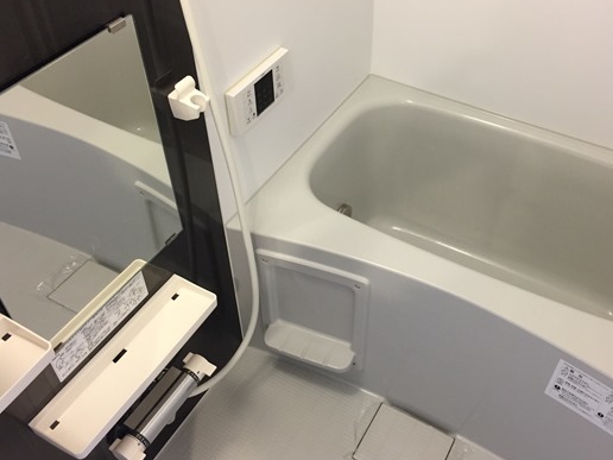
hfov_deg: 51.1
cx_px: 361
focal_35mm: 36
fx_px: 638
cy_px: 215
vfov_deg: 39.6
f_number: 2.2
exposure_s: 1/33
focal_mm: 4.15
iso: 160
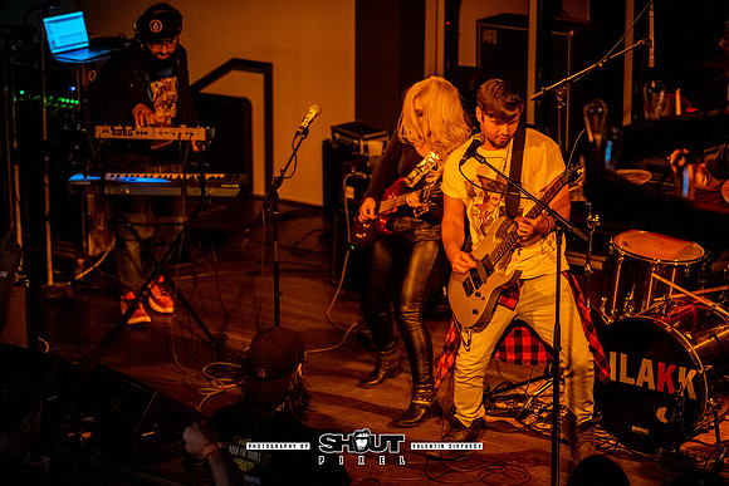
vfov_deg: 13.5
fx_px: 2060
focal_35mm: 102
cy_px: 237
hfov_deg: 20.1
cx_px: 401
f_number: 2.8
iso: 3200
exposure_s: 1/250
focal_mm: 92
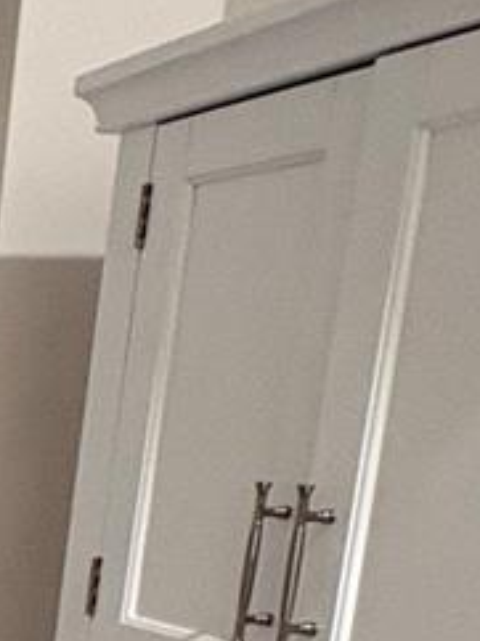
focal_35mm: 89
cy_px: 779
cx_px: -660
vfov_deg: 20.5
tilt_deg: -11.7
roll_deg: -2.8
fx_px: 1648
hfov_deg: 12.8
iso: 200
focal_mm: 2.22
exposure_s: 1/60
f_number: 2.2
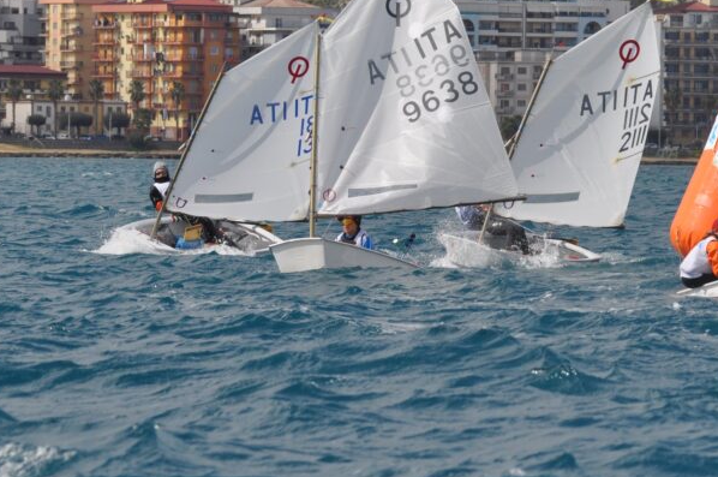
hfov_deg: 5.4
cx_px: 521
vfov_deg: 3.6
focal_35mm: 385
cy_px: 124
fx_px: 7668
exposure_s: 1/2000
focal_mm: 150
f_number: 8
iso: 400
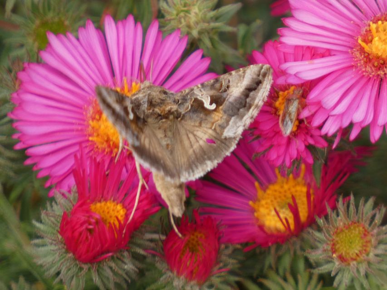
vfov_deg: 1.2
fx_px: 13418
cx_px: 194
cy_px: 145
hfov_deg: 1.7
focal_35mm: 1200
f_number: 5.9
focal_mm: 215
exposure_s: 1/125
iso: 125
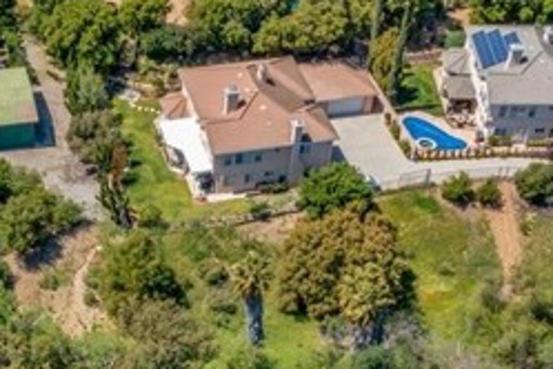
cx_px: 129
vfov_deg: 17.8
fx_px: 1106
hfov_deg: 27.6
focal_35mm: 72
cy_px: 467
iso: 100
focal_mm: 10.26
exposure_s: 1/120
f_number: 10
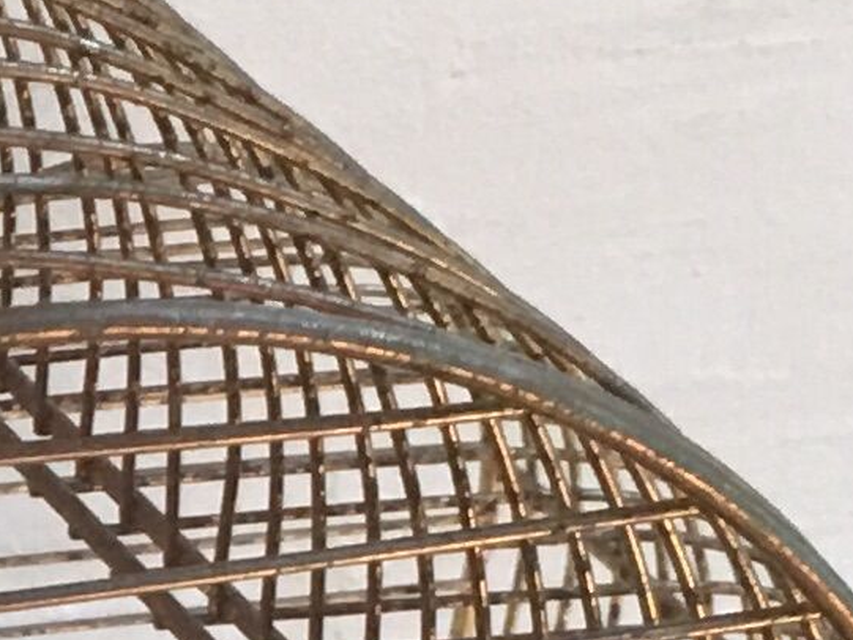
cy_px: 1103
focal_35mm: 216
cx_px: -889
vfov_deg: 6.7
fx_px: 5324
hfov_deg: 8.6
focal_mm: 4.15
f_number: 2.2
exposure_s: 1/33
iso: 64
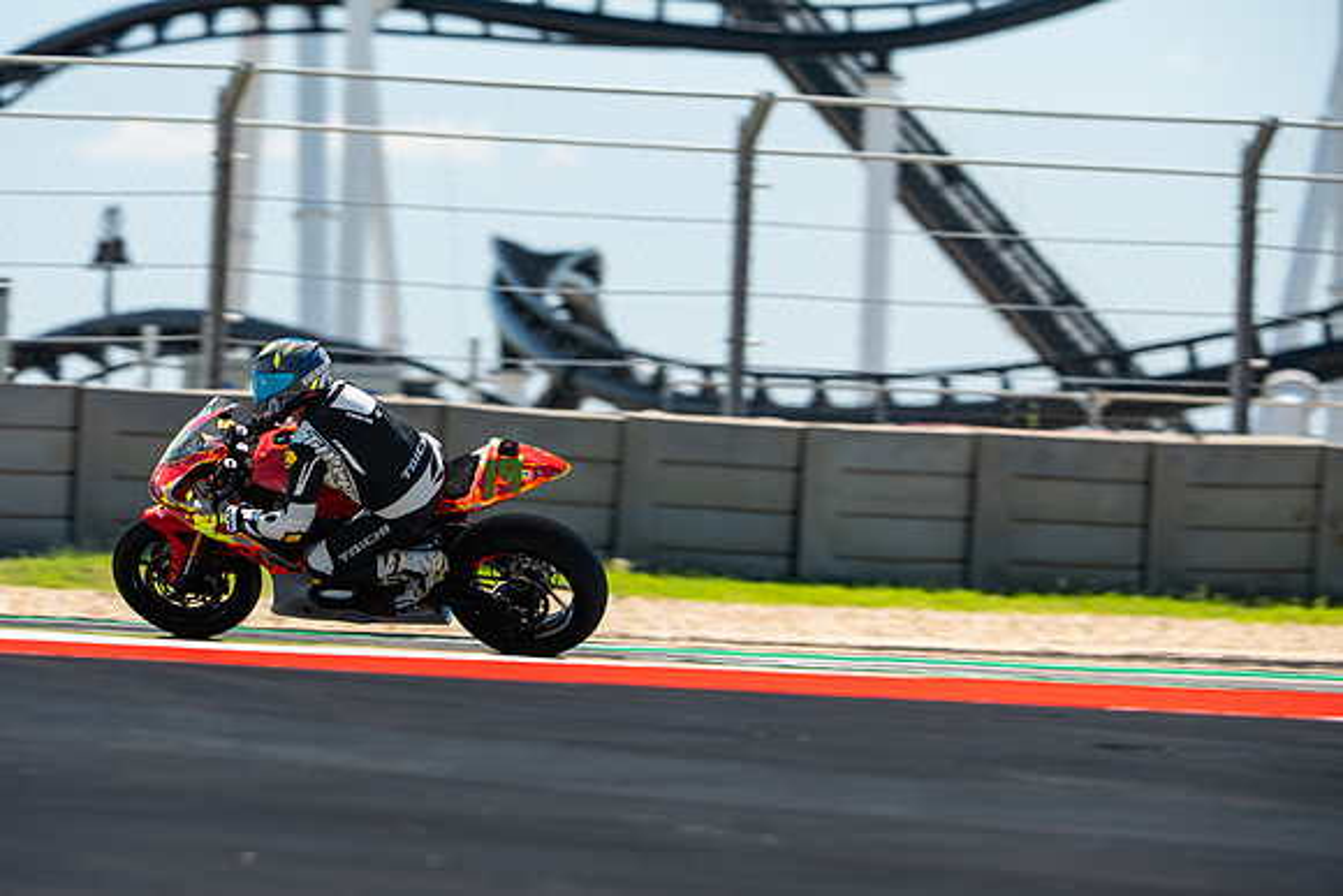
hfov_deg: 4.9
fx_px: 15671
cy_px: 448
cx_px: 672
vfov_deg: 3.3
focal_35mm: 420
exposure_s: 1/400
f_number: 4
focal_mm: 280
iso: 160
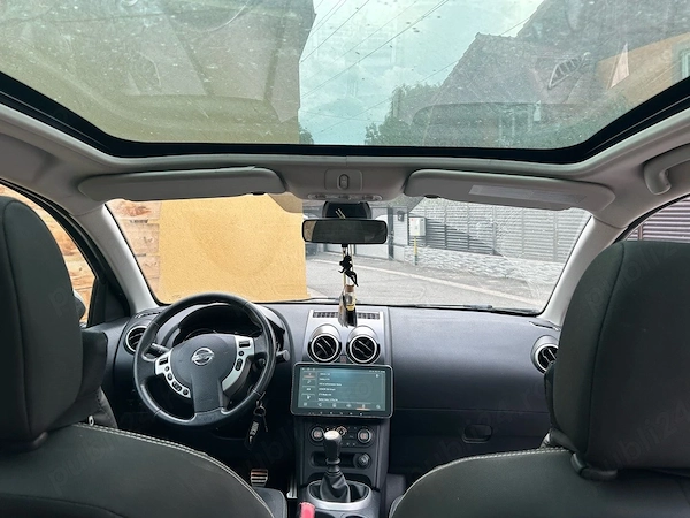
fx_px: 518
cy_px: 259
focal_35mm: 26
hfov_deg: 67.3
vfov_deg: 53.1
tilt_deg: -7.1
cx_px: 345
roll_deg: +2.9
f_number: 1.5
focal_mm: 5.7
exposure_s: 1/137
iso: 32
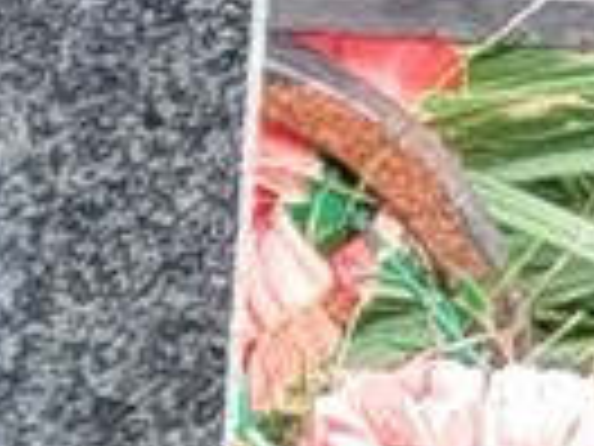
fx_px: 8751
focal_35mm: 510
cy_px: 608
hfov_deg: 3.8
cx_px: -1076
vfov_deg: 2.9
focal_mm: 5.31
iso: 64
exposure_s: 1/100
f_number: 1.7
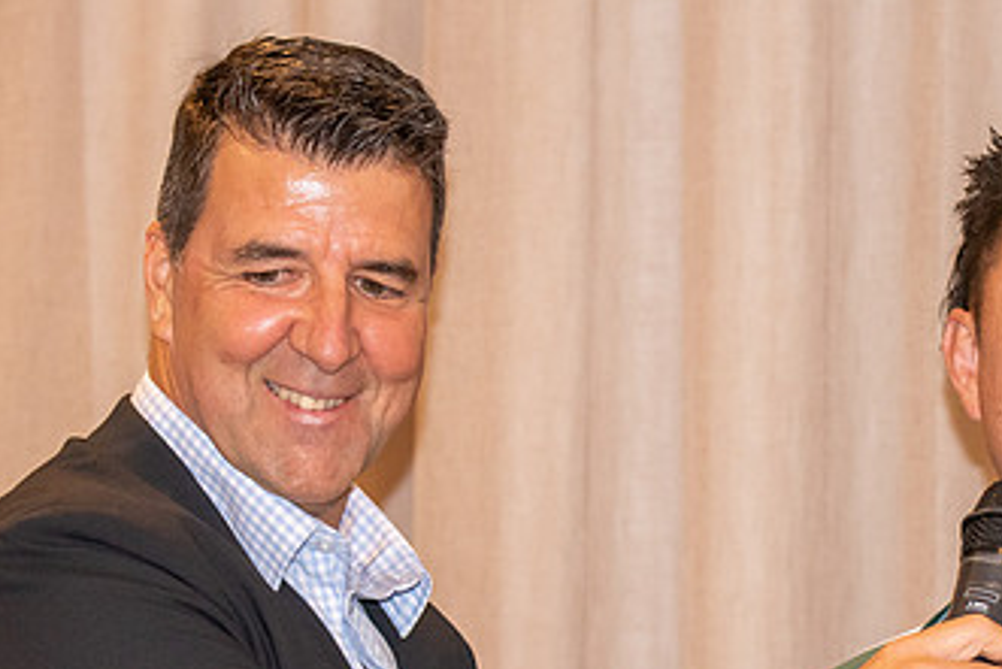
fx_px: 7295
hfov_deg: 7.9
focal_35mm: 262
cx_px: 692
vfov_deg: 5.3
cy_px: 398
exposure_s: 1/60
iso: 1000
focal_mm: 78
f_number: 2.8
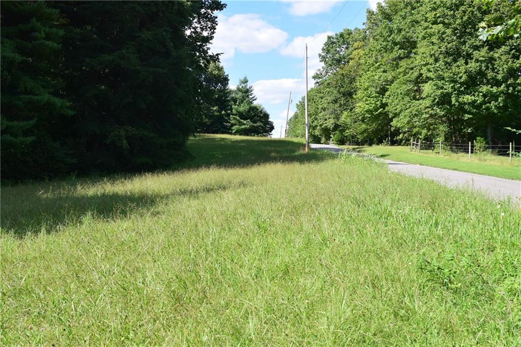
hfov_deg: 41.1
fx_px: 694
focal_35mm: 48
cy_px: 174
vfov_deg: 28.1
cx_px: 260
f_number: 11
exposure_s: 1/400
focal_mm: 32
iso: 400
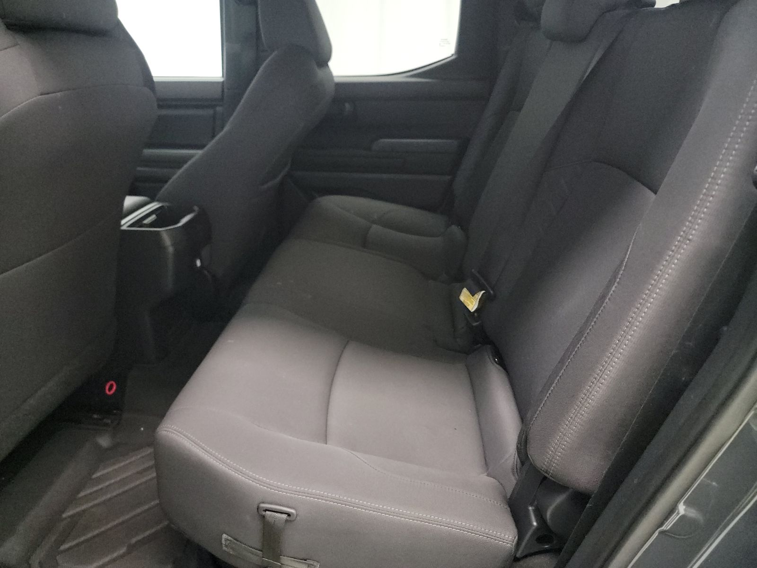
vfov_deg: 56.8
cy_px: 284
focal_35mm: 24
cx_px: 378
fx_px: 525
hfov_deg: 71.6
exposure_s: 1/50
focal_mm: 6.7
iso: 2831
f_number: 1.8
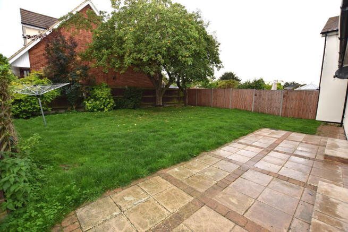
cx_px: 174
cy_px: 116
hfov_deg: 100.4
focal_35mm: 15
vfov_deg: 77.4
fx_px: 145
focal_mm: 10
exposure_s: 1/160
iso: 100
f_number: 4
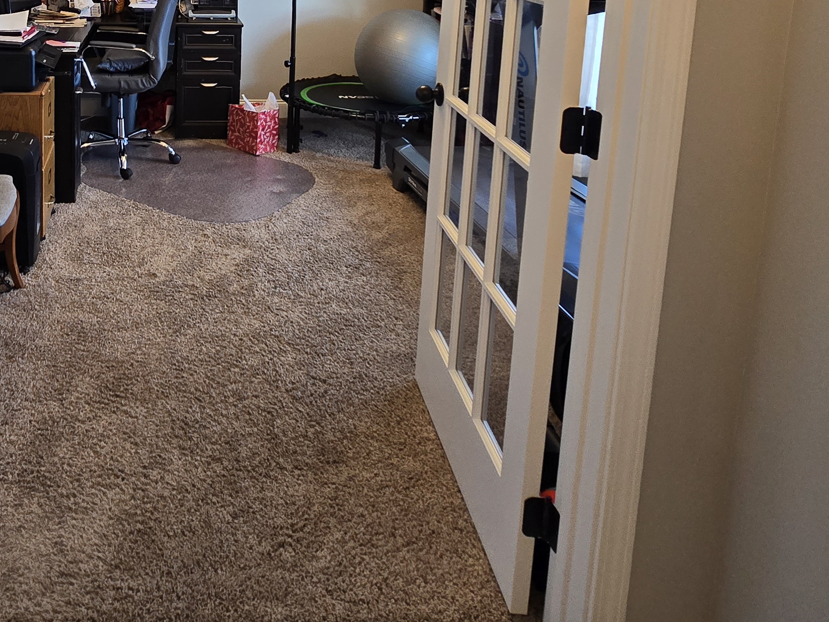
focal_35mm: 28
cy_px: 4
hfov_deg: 58.3
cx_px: 159
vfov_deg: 43.0
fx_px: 671
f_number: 2.2
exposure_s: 1/60
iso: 160
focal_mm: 2.2
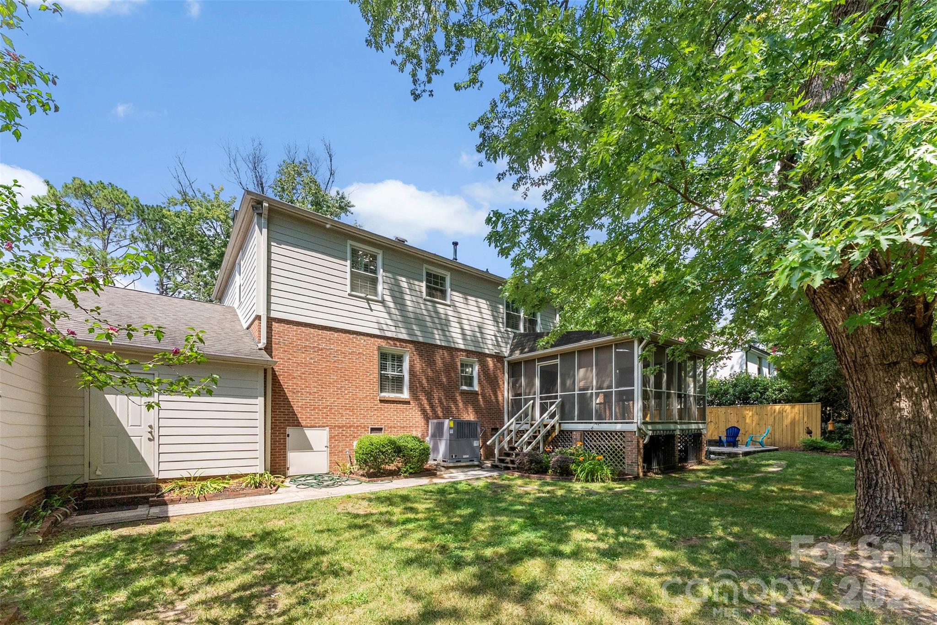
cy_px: 312
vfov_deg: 81.3
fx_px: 364
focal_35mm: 14
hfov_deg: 104.2
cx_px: 468
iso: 1000
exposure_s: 1/160
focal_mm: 14
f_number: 9
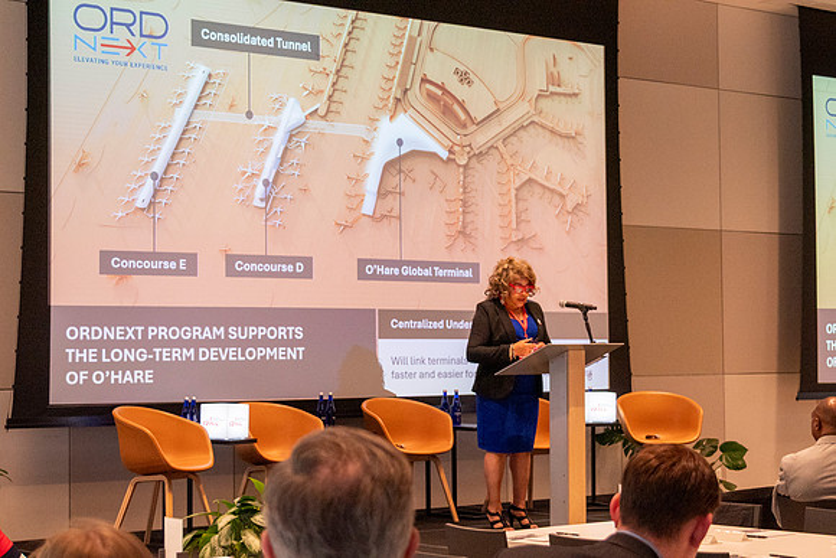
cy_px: 279
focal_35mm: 75
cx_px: 418
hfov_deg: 27.0
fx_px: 1742
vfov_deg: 18.2
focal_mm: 50
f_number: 5.3
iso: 1800
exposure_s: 1/125
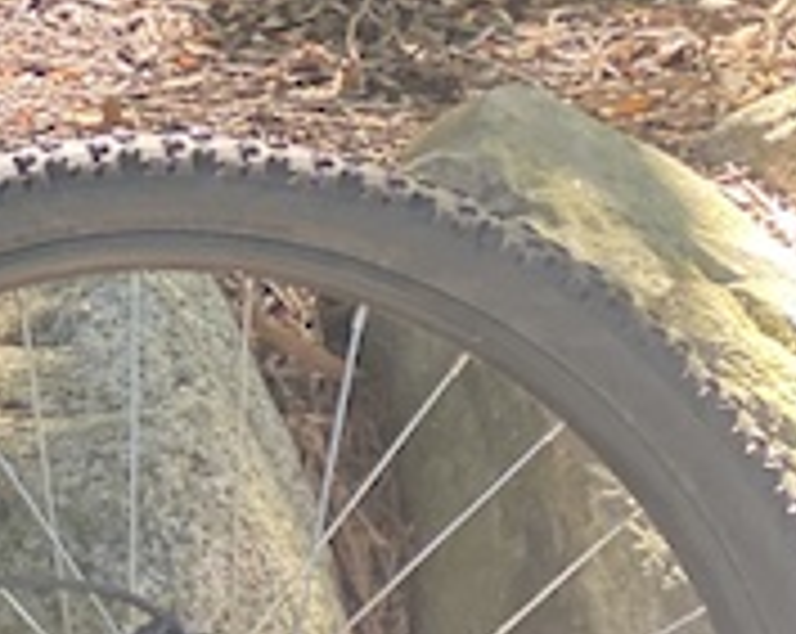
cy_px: 337
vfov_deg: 6.7
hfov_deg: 7.9
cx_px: -976
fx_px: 5410
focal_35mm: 230
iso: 160
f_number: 2
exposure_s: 1/122
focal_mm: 6
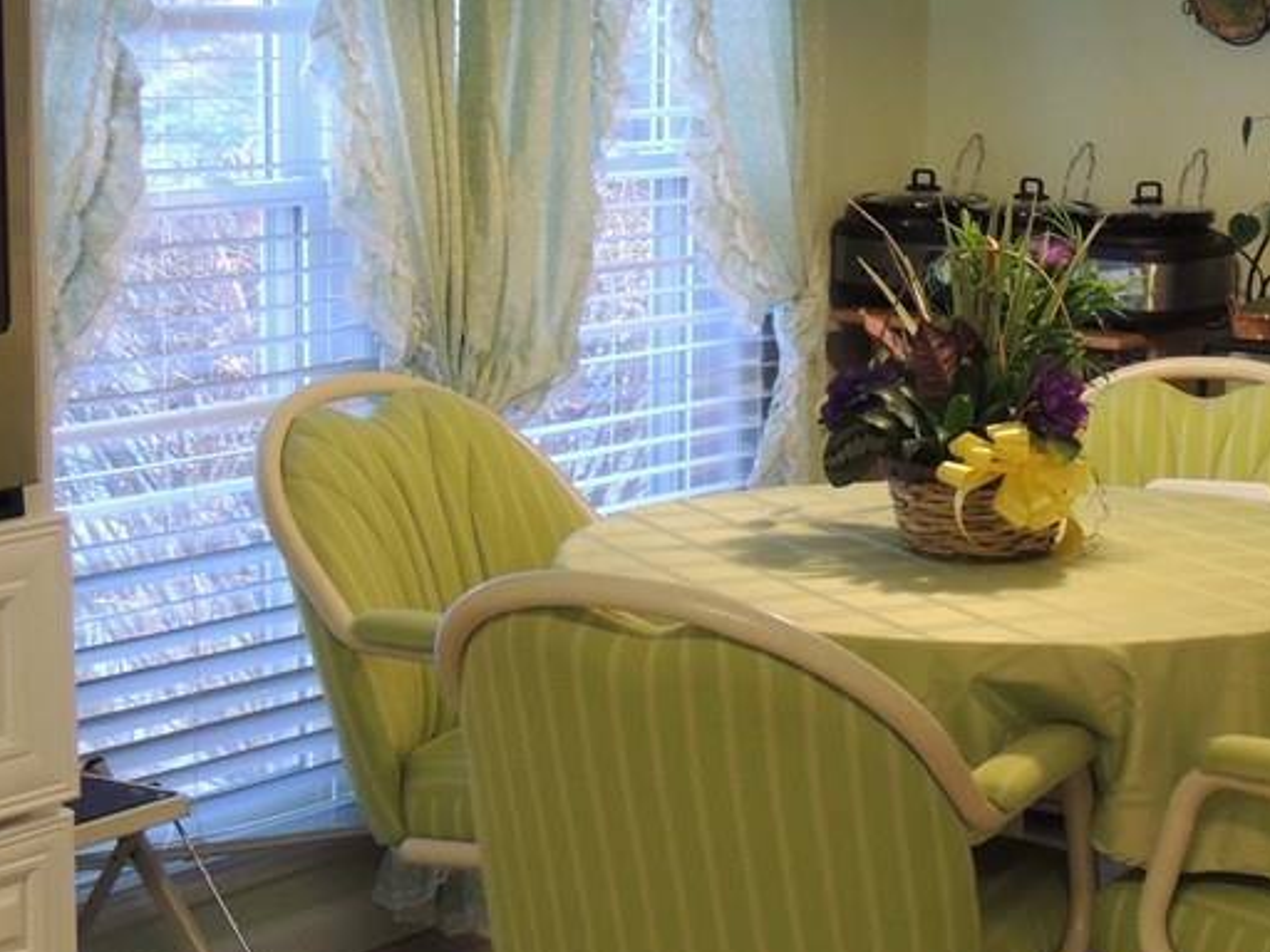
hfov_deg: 22.3
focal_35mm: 86
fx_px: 3155
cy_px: 513
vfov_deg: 17.2
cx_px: 1126
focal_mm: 7.6
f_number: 3.4
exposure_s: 1/30
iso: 400
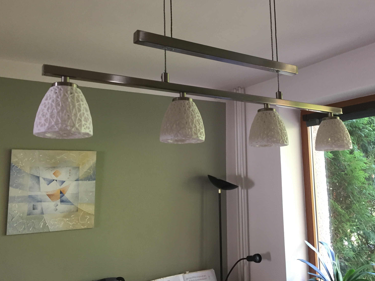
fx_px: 347
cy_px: 128
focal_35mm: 32
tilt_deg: +7.3
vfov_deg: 44.1
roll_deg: +0.9
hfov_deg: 56.8
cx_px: 194
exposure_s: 1/33
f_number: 2.2
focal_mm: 4.15
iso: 160
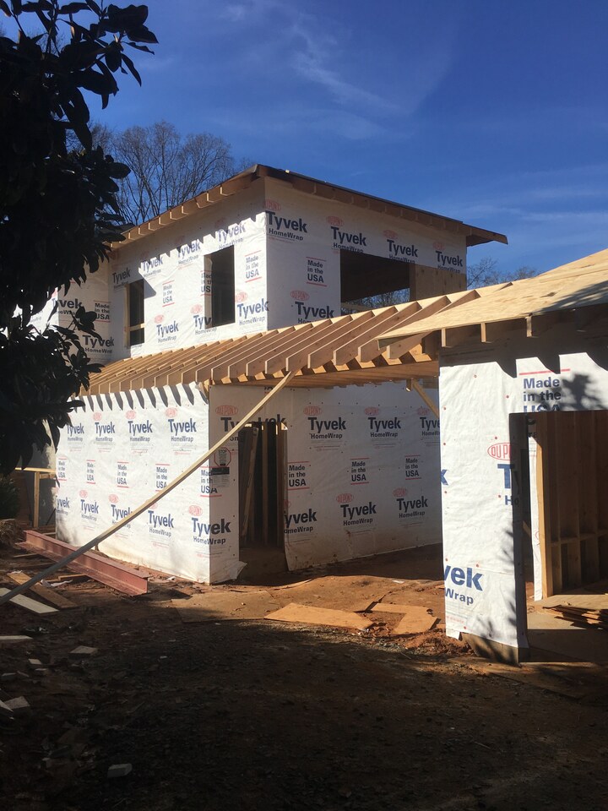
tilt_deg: +4.6
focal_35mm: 29
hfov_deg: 48.2
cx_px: 304
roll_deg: -0.7
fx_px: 679
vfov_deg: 61.7
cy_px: 406
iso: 25
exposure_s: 1/2959
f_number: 2.2
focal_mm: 4.15
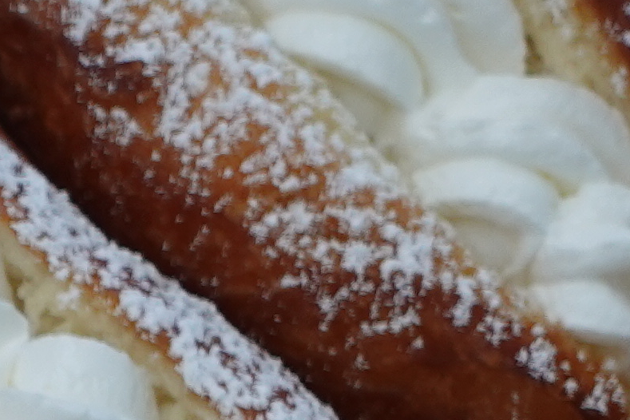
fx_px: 5460
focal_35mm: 312
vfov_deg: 4.3
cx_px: -847
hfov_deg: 6.3
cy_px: 1121
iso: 125
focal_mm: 16.94
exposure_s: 1/50
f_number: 2.8
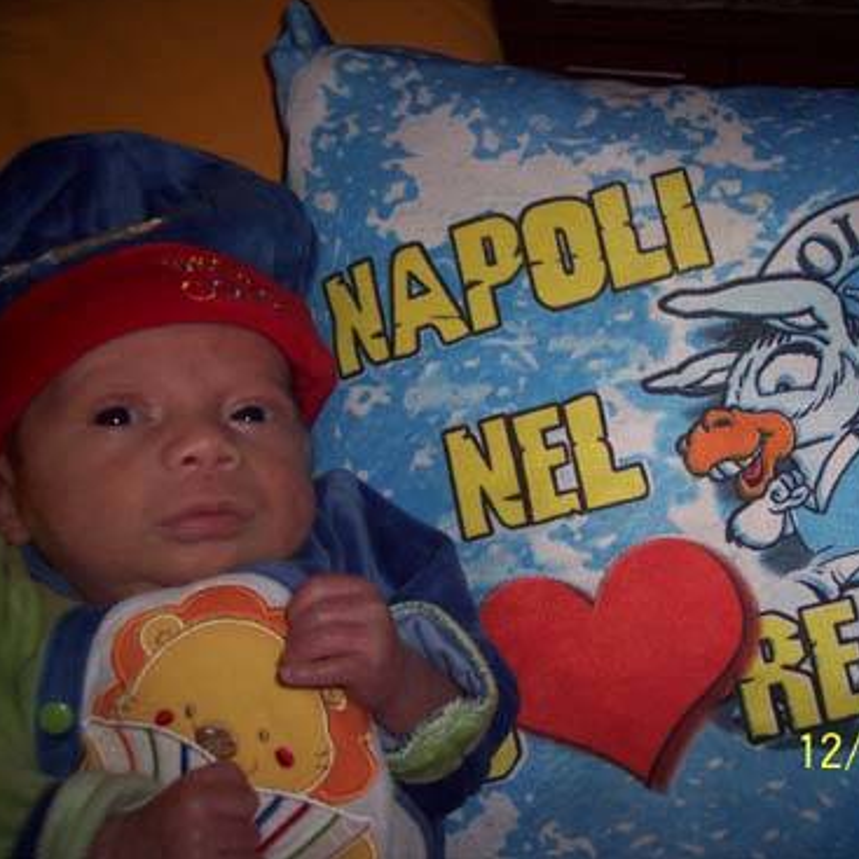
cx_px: 503
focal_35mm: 47
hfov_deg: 36.0
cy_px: 422
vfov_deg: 36.1
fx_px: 1320
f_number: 2.8
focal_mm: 8
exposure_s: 1/60
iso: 140
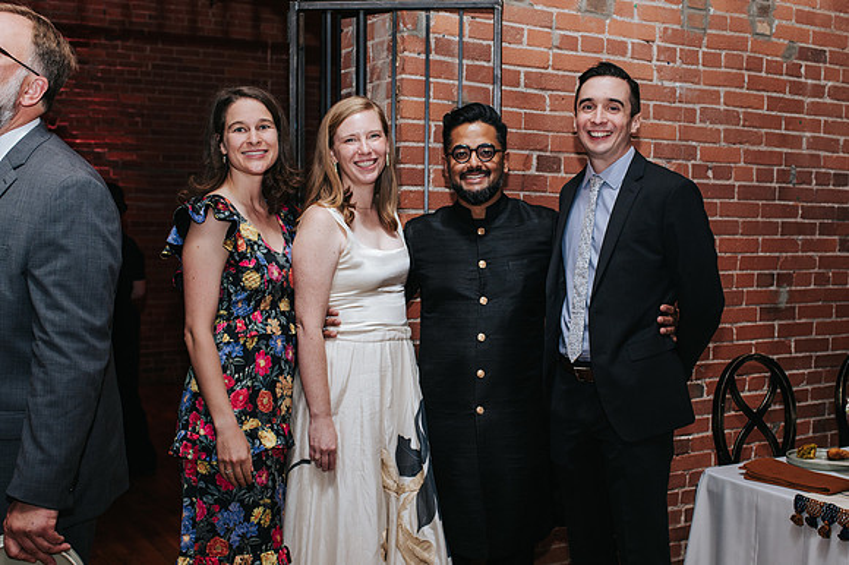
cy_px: 327
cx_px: 429
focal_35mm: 45
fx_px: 1053
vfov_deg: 30.0
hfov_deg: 43.9
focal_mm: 35
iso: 800
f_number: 4
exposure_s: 1/200
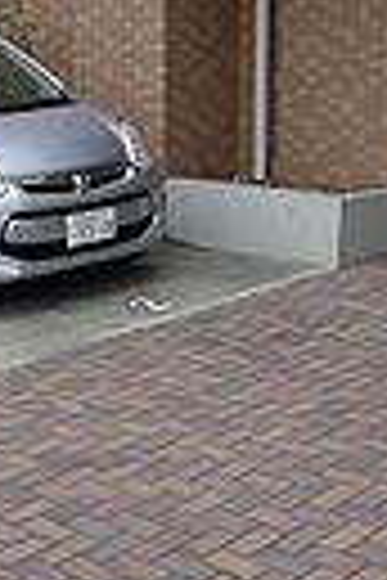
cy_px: 351
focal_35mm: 89
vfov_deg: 22.8
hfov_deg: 15.3
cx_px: 148
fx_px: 1435
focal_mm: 5.1
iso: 80
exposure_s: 1/250
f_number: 2.8
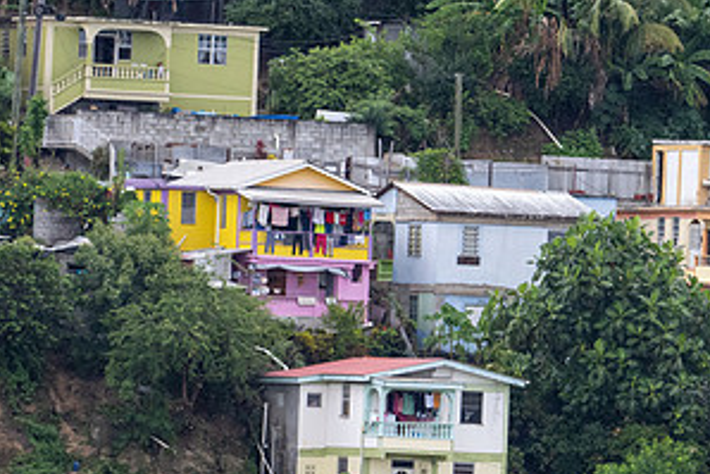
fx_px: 15370
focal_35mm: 779
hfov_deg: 2.6
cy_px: 323
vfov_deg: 1.8
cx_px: 250
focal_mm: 400
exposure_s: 1/1000
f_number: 8
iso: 2000
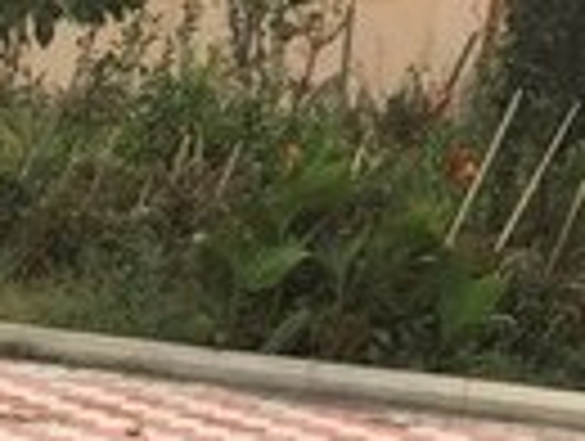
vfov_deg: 9.7
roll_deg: -3.5
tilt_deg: -16.4
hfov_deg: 11.4
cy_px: 749
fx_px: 2489
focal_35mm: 147
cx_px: -770
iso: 32
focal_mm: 4.15
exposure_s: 1/241
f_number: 2.2
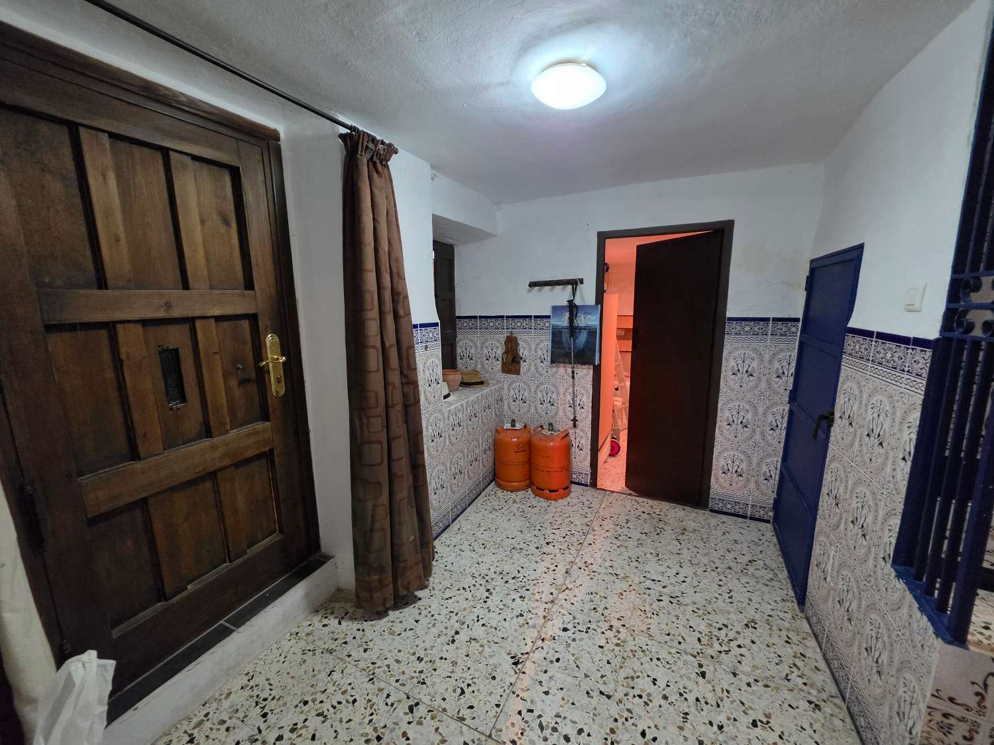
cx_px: 497
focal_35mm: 13
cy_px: 372
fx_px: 373
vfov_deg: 89.9
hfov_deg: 106.2
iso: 1000
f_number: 1.9
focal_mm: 2.2
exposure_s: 1/50
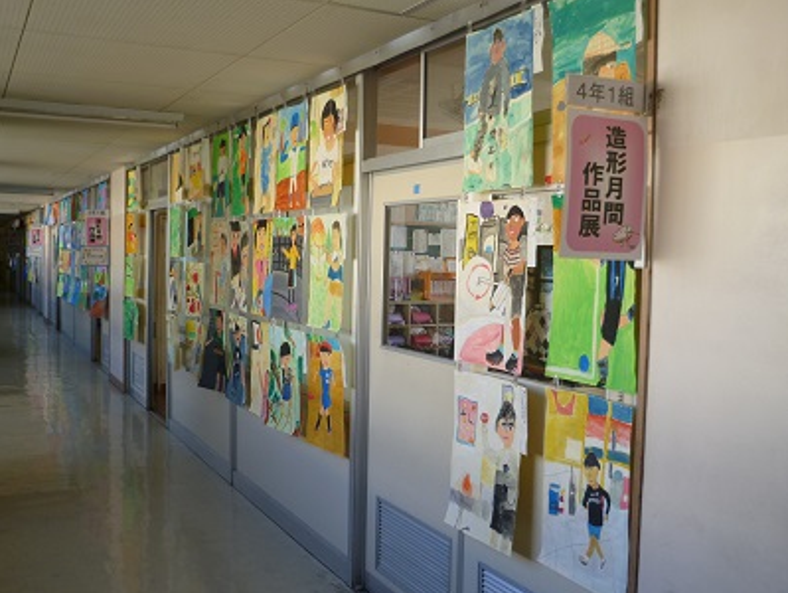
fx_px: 866
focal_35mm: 38
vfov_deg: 37.8
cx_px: 385
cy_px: 296
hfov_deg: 48.9
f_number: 3.1
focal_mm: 6.6
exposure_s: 1/60
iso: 80
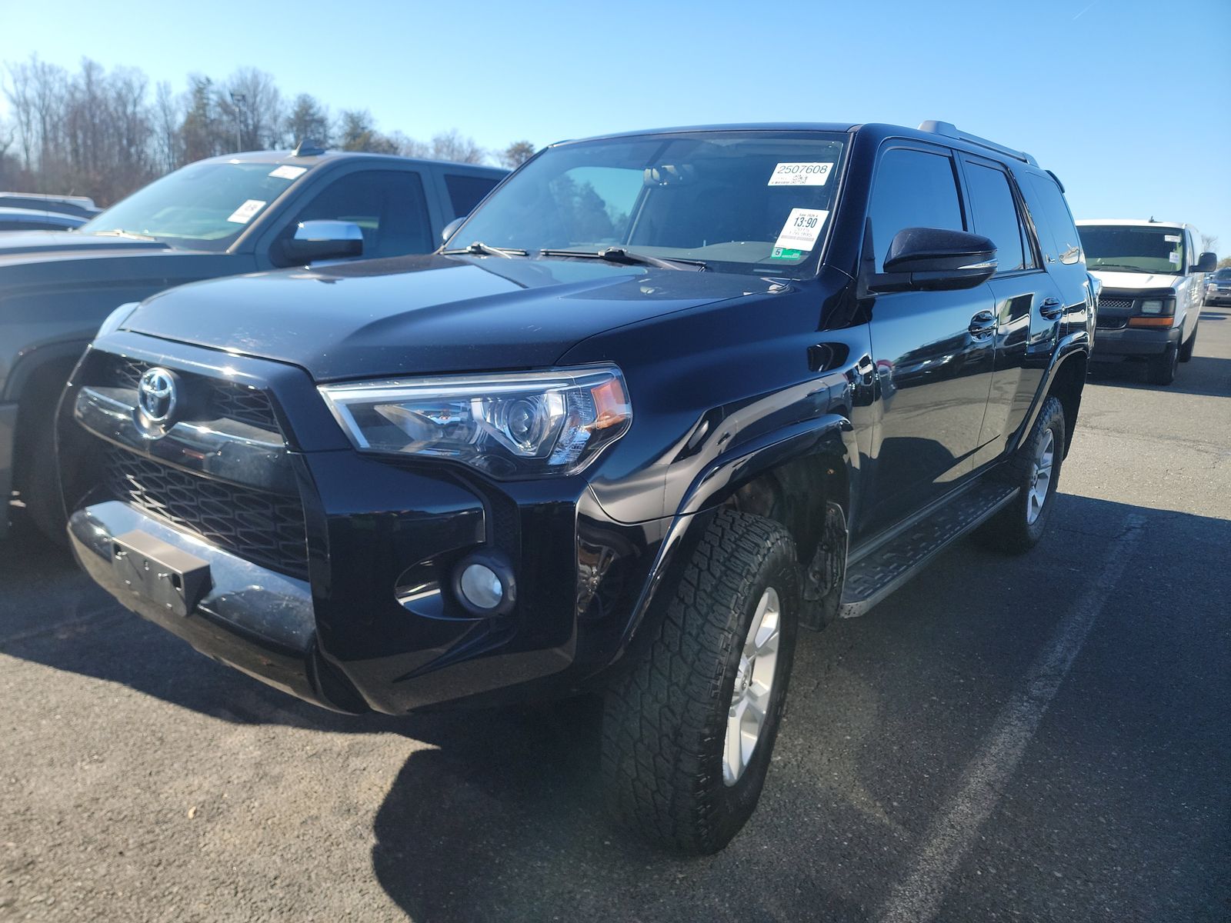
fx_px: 853
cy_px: 462
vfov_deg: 56.8
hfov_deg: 71.6
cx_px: 616
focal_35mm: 24
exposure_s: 1/387
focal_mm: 6.7
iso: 50
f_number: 1.8
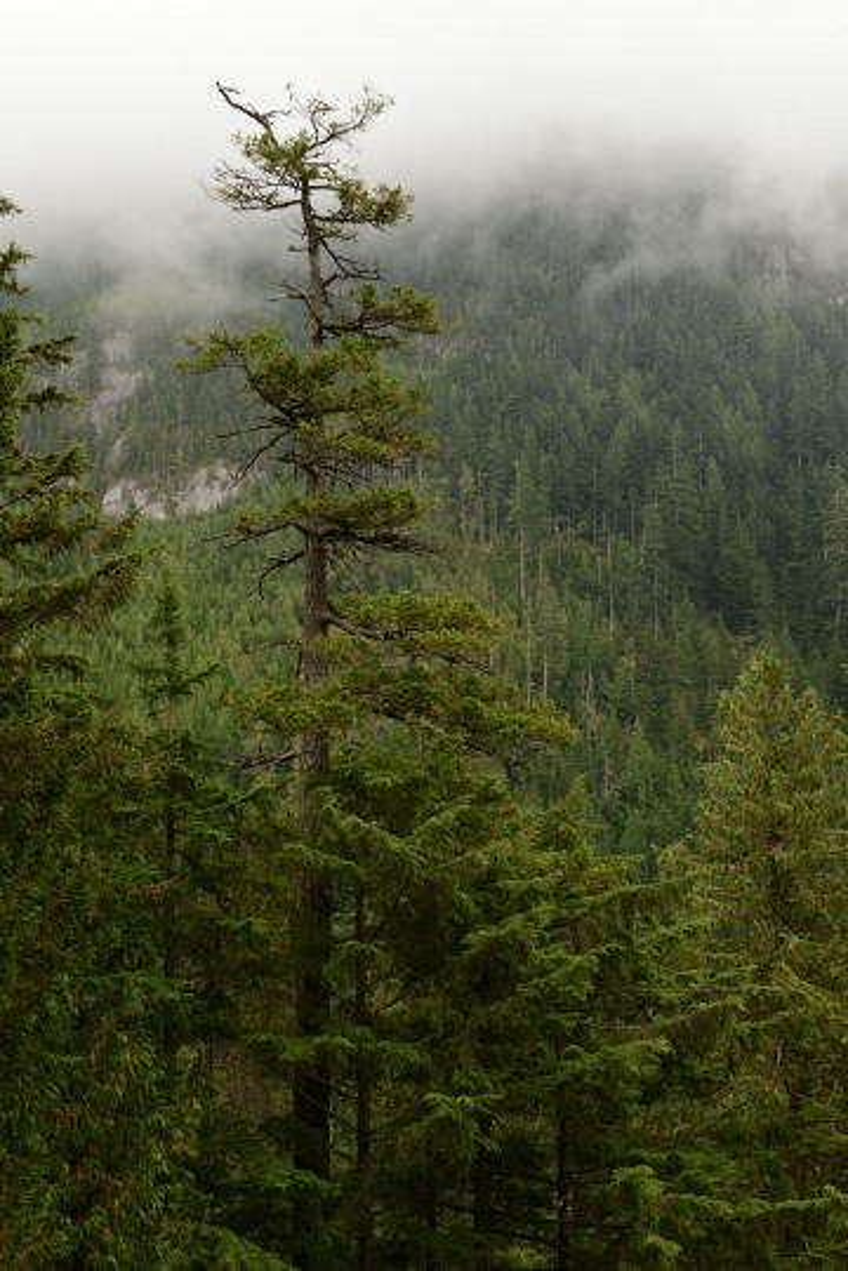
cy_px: 636
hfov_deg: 30.5
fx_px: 1555
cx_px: 424
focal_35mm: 44
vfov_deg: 44.5
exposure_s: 1/400
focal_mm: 44
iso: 800
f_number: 9
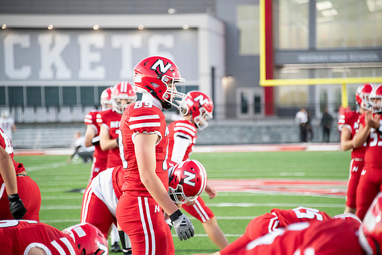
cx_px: 191
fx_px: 2229
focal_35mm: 210
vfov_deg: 6.5
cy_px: 128
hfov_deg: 9.8
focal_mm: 210
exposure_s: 1/400
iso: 8000
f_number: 5.6
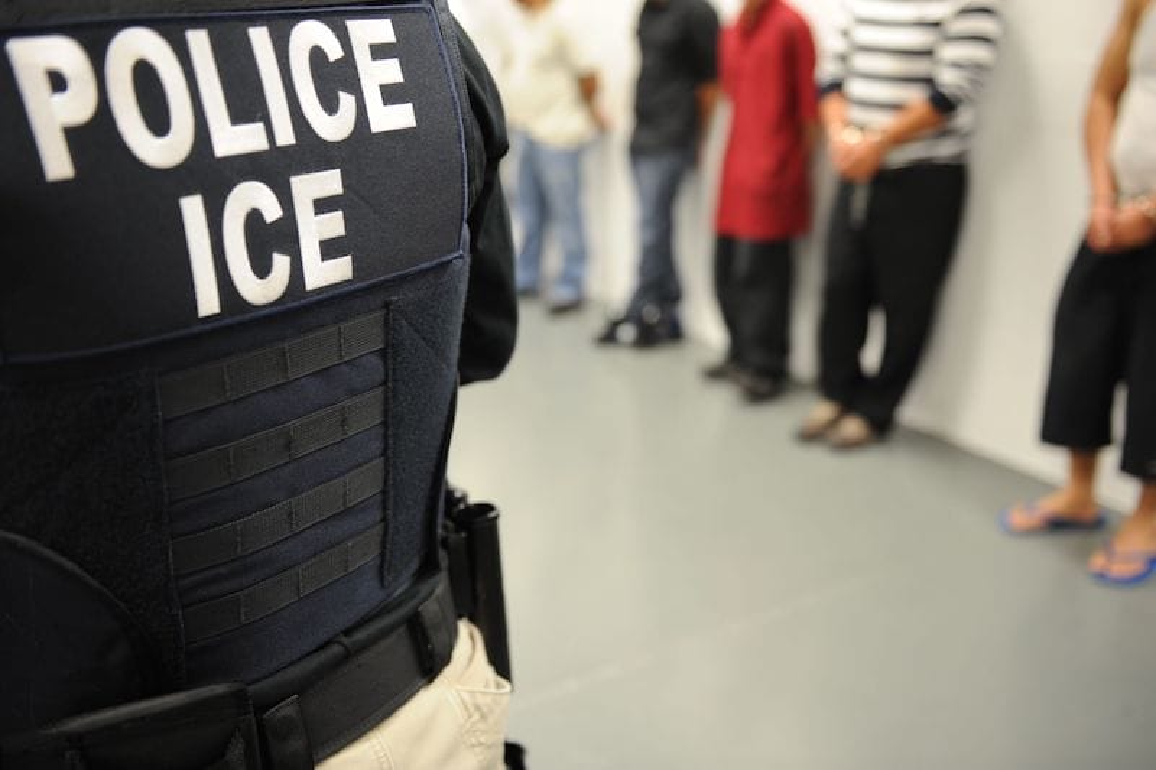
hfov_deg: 54.4
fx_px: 1124
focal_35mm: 35
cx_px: 578
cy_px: 385
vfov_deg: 37.8
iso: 800
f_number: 2.8
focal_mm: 35
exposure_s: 1/50
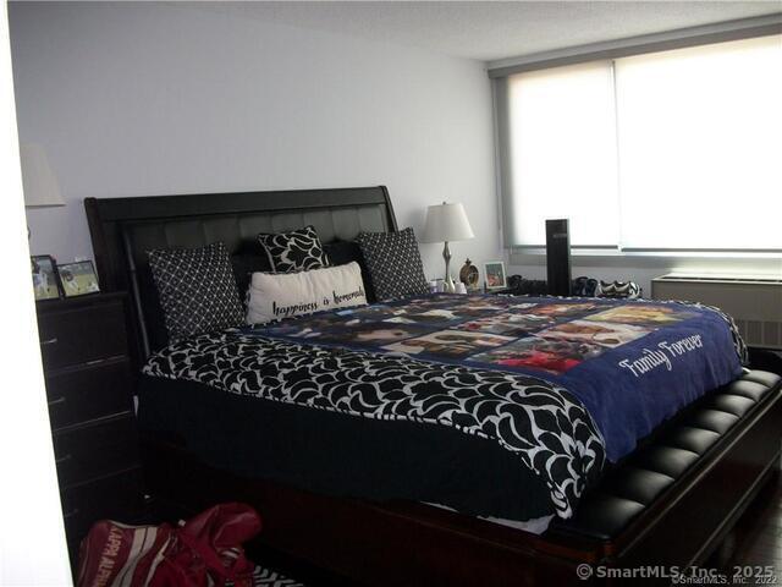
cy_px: 294
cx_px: 391
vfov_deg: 44.2
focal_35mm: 32
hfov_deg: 56.8
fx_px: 723
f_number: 2.9
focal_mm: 5.7
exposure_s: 1/60
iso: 160
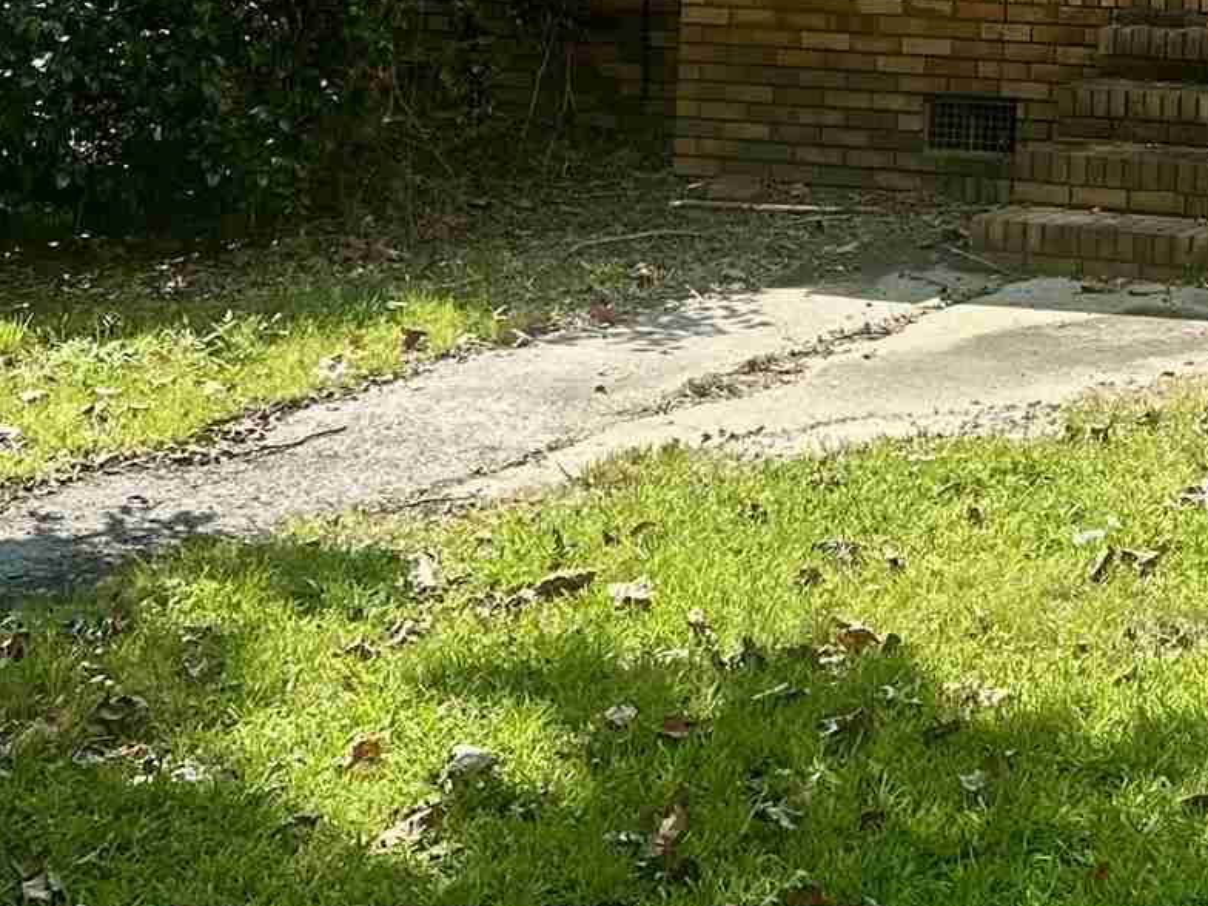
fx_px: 3280
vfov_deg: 14.5
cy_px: -525
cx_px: 1502
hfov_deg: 19.5
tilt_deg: +4.0
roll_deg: -0.7
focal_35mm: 94
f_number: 1.78
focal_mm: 6.86
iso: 80
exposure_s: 1/1289
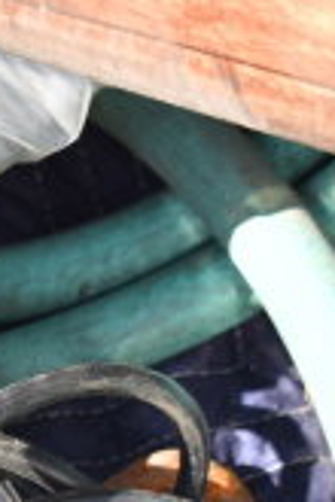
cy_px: 610
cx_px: -478
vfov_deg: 10.1
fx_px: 2791
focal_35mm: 200
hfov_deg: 6.5
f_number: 7.1
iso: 200
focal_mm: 36
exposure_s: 1/200
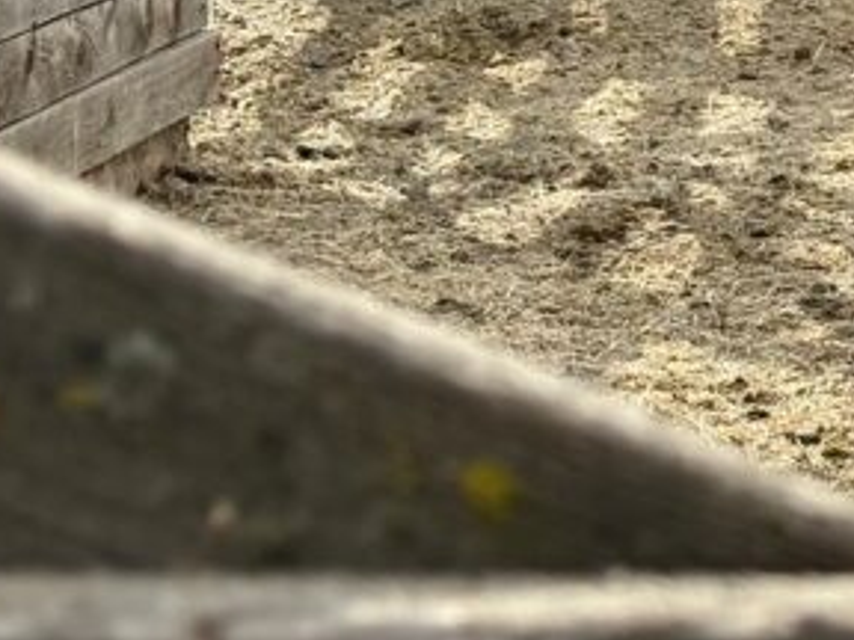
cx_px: 1334
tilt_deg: -1.5
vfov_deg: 7.9
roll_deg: +1.2
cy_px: -305
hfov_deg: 10.3
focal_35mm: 185
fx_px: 4564
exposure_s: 1/2012
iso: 40
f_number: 1.6
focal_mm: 5.96
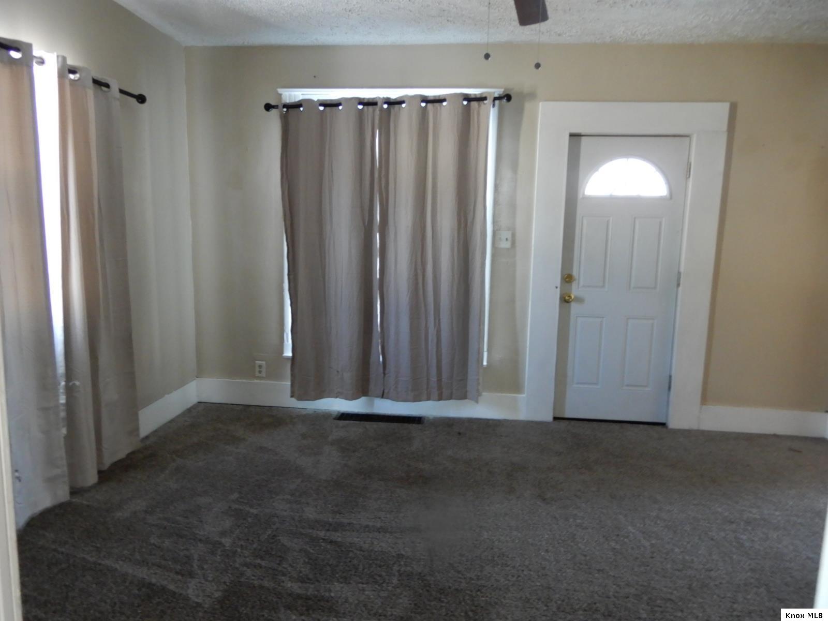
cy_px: 310
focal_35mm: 24
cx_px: 414
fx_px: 574
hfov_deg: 71.6
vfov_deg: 56.8
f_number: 3.4
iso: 400
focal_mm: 4.3
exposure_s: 1/15
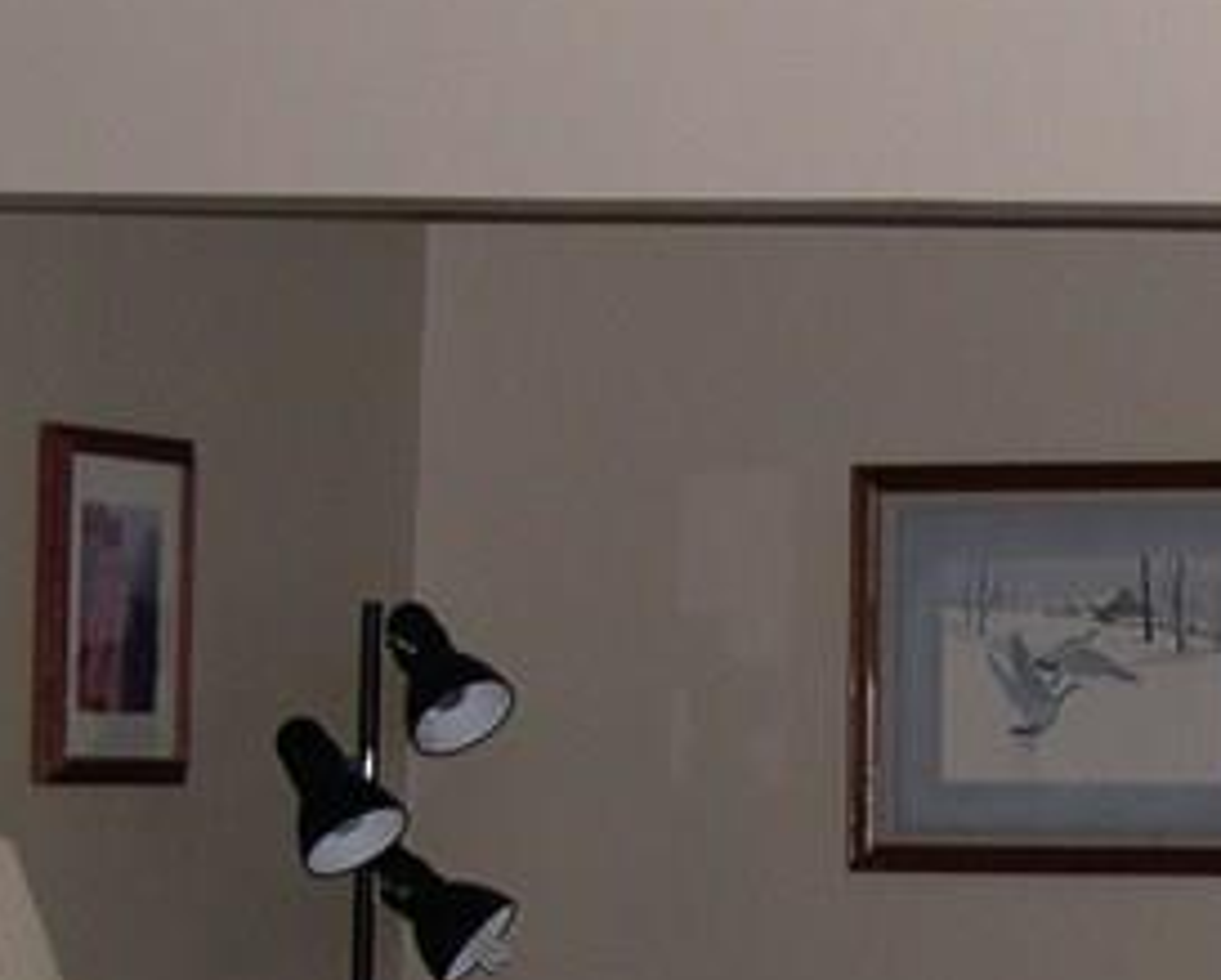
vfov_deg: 10.9
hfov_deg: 13.5
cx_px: 1422
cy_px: 1262
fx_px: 5028
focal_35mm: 139
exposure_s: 1/60
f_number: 2.8
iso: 163
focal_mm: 8
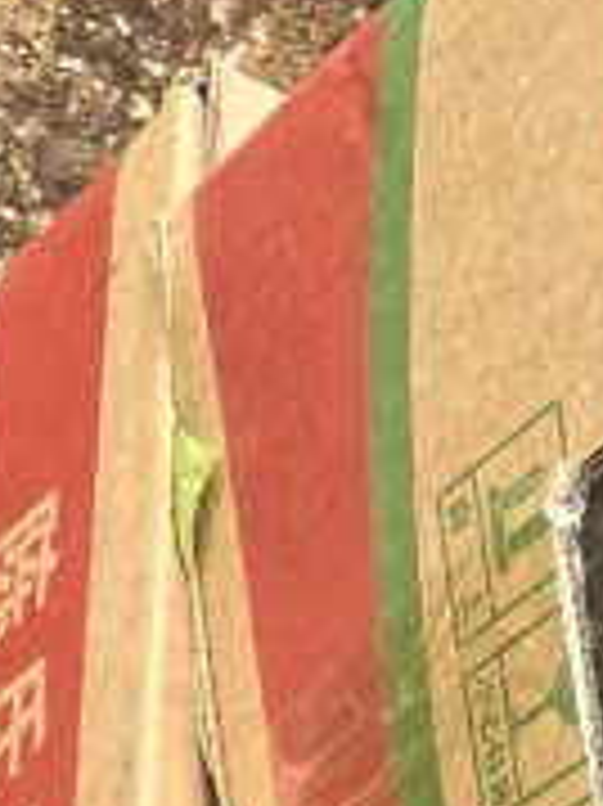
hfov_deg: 8.4
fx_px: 3744
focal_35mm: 161
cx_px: -855
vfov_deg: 9.7
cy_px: 2371
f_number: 2
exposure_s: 1/1695
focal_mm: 5.75
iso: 250
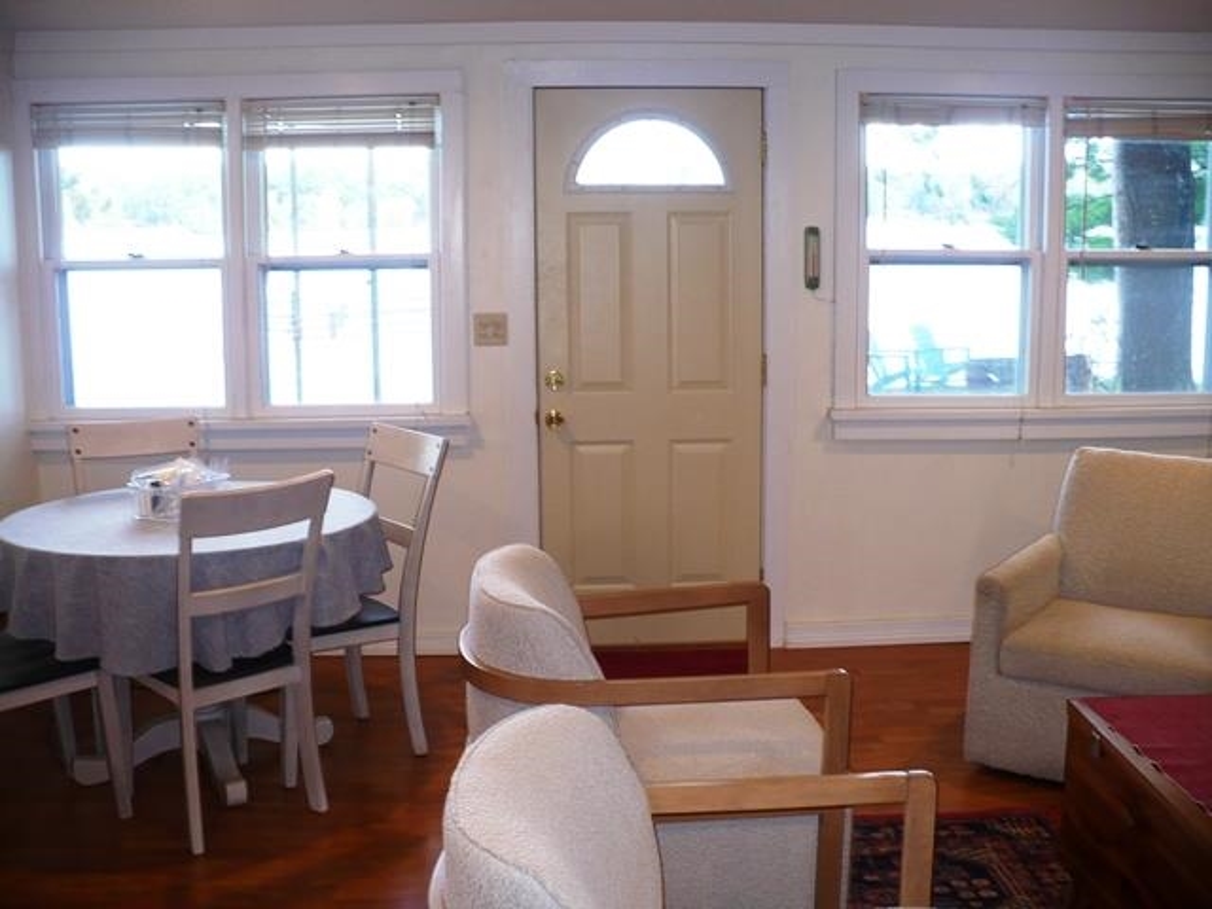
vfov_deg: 38.7
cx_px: 606
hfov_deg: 50.1
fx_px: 1295
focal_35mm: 37
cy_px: 454
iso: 125
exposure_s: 1/30
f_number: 2.8
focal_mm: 6.1
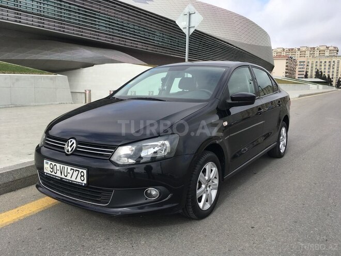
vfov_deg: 48.2
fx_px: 286
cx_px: 170
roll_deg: -2.5
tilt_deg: -6.5
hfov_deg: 61.7
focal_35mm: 29
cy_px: 128
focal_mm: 4.15
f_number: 2.2
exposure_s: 1/1026
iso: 25
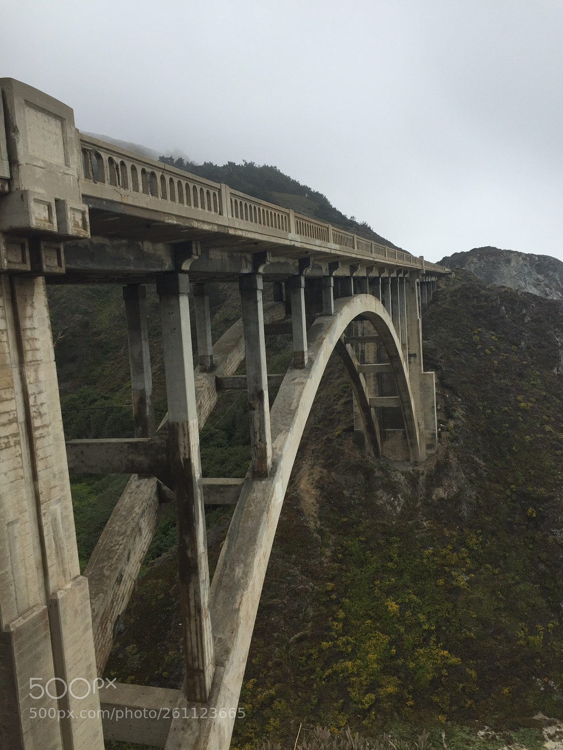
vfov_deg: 61.7
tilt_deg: -6.2
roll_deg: +3.3
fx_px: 629
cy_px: 375
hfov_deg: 48.2
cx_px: 282
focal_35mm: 29
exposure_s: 1/2825
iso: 32
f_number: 2.2
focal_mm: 4.15
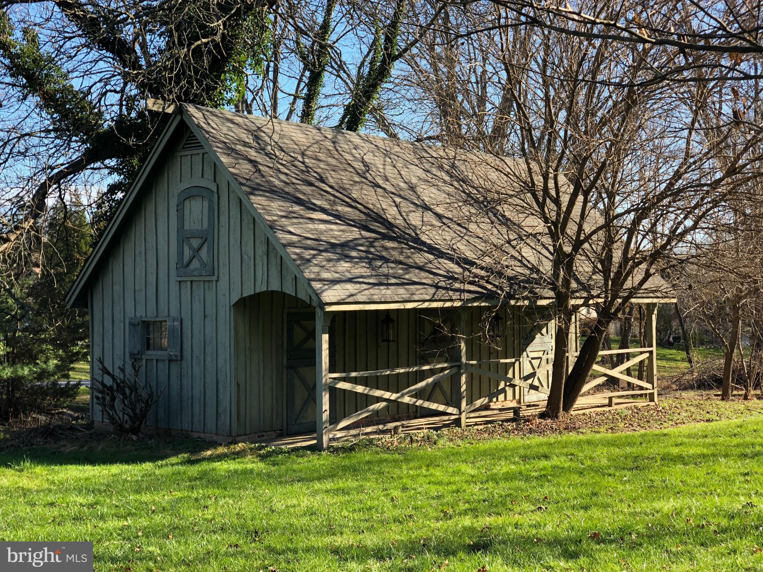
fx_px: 1146
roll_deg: +1.5
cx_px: 382
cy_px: 286
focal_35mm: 52
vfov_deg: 28.0
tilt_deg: +1.2
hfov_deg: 36.8
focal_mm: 6
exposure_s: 1/174
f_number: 2.4
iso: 16
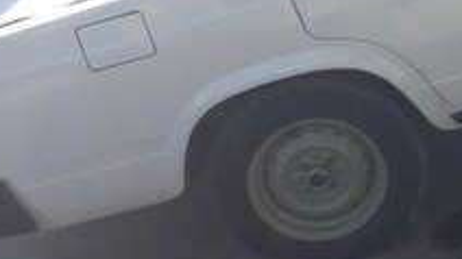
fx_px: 1163
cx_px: 615
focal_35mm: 95
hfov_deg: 20.4
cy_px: -75
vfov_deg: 12.3
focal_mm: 3.7
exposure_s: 1/729
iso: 40
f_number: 1.9
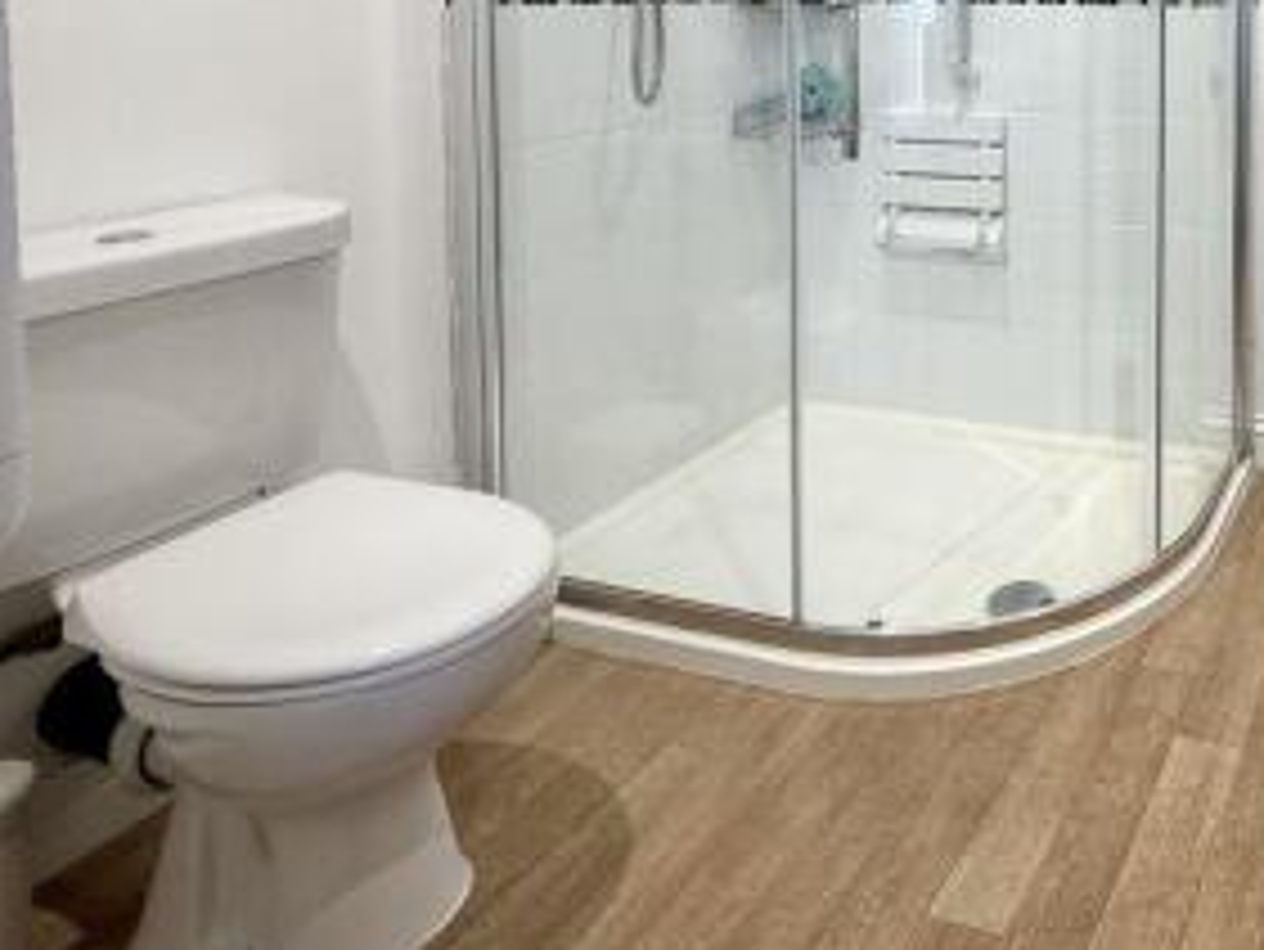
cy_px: 38
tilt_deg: -2.2
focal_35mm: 29
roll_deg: -0.2
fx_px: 1059
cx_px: 1199
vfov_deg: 42.8
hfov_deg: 52.1
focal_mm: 2.22
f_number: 2.2
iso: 80
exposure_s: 1/100
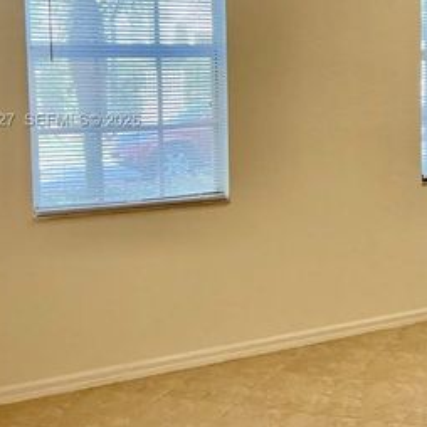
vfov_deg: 29.2
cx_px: 469
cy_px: 121
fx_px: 809
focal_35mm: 58
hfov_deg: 27.1
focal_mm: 5.7
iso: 80
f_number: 1.5
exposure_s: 1/60
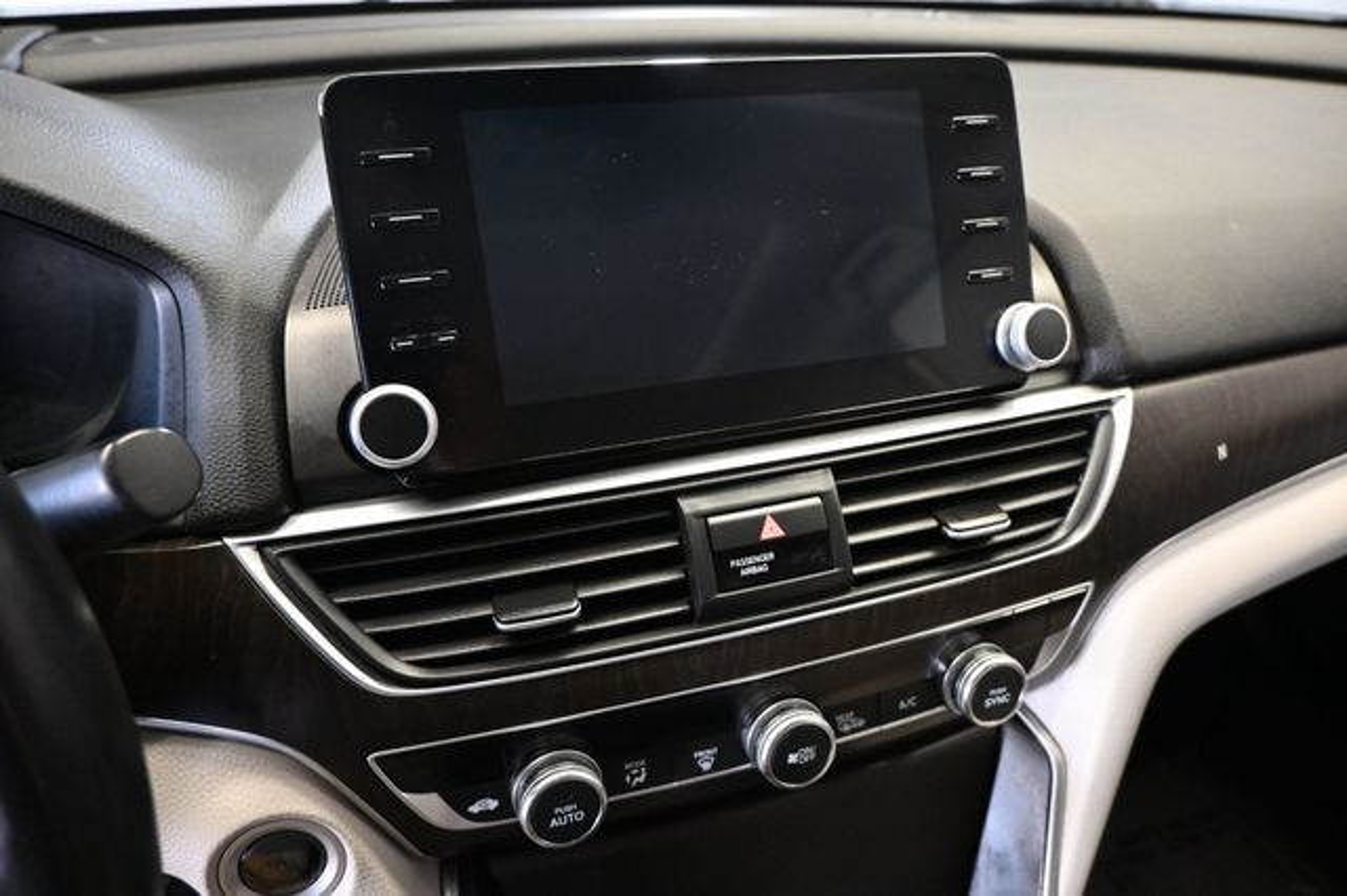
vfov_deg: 53.1
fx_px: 897
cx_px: 674
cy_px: 448
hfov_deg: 73.8
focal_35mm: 24
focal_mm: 16
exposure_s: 1/60
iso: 3600
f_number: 3.5
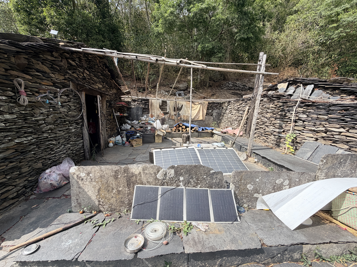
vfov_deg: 85.7
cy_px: 134
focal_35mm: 14
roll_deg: -0.7
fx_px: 144
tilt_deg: -7.8
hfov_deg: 102.1
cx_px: 178
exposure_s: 1/651
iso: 40
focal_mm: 2.22
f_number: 2.2
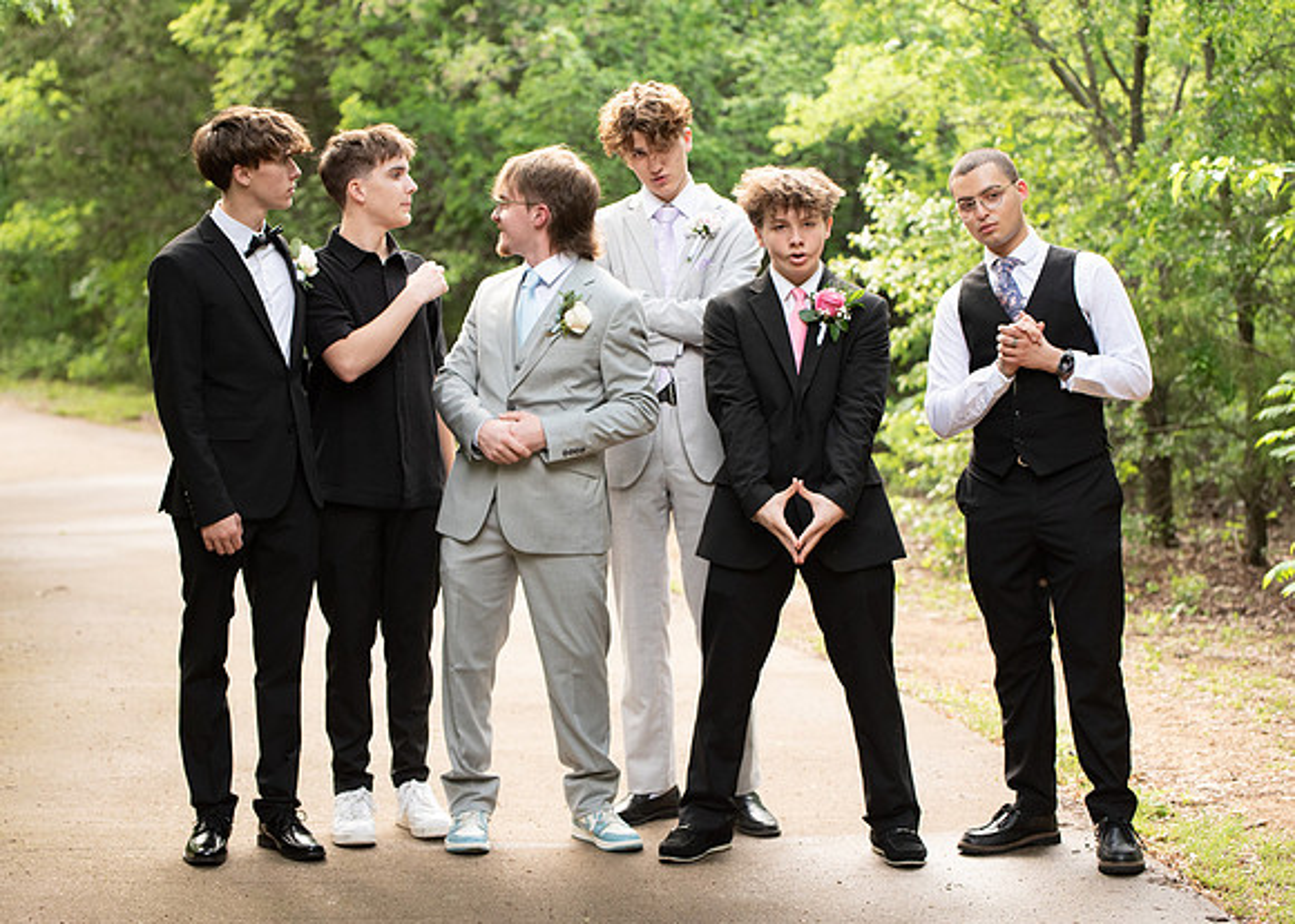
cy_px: 441
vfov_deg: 17.5
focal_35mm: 82
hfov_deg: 24.4
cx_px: 650
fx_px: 2999
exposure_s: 1/1000
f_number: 2.8
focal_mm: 70
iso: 800
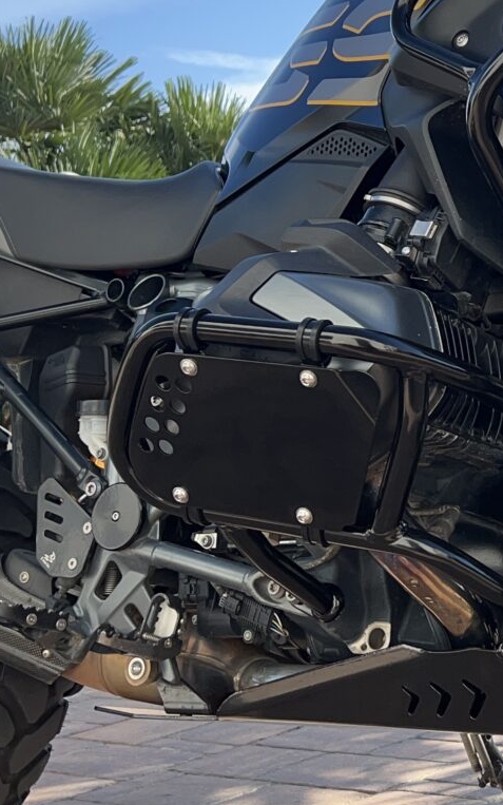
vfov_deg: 27.8
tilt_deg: +1.4
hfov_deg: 17.1
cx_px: 553
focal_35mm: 74
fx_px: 1623
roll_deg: +3.0
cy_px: 337
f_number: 1.5
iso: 50
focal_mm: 5.7
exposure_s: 1/1575
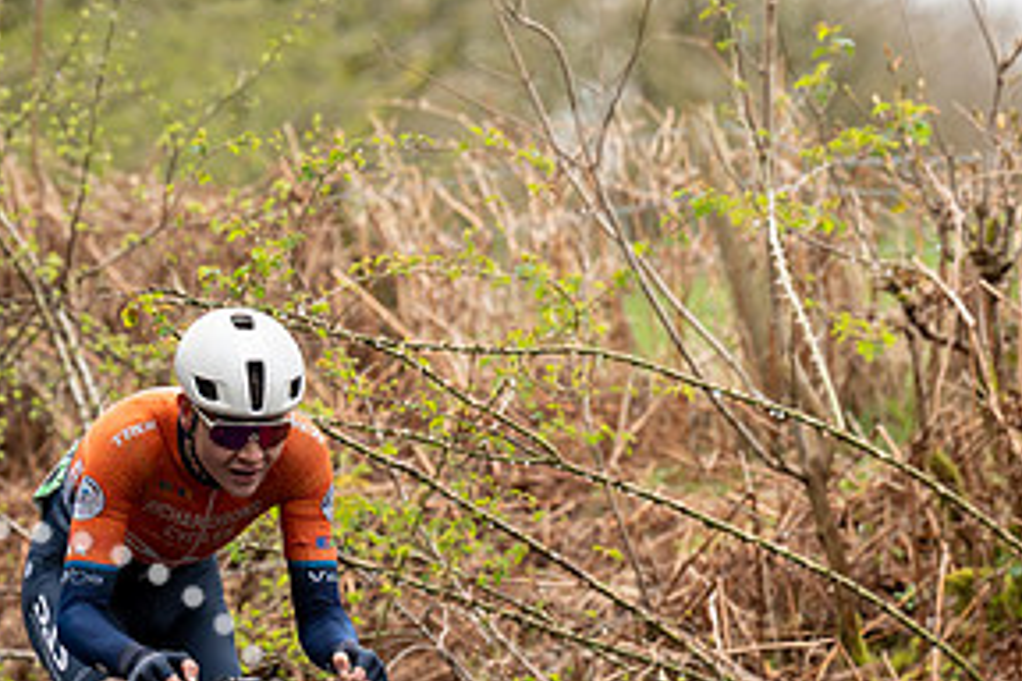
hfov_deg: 4.8
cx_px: 385
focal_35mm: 432
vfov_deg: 3.2
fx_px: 12263
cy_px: 530
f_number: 3.5
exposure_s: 1/1000
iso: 800
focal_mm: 145
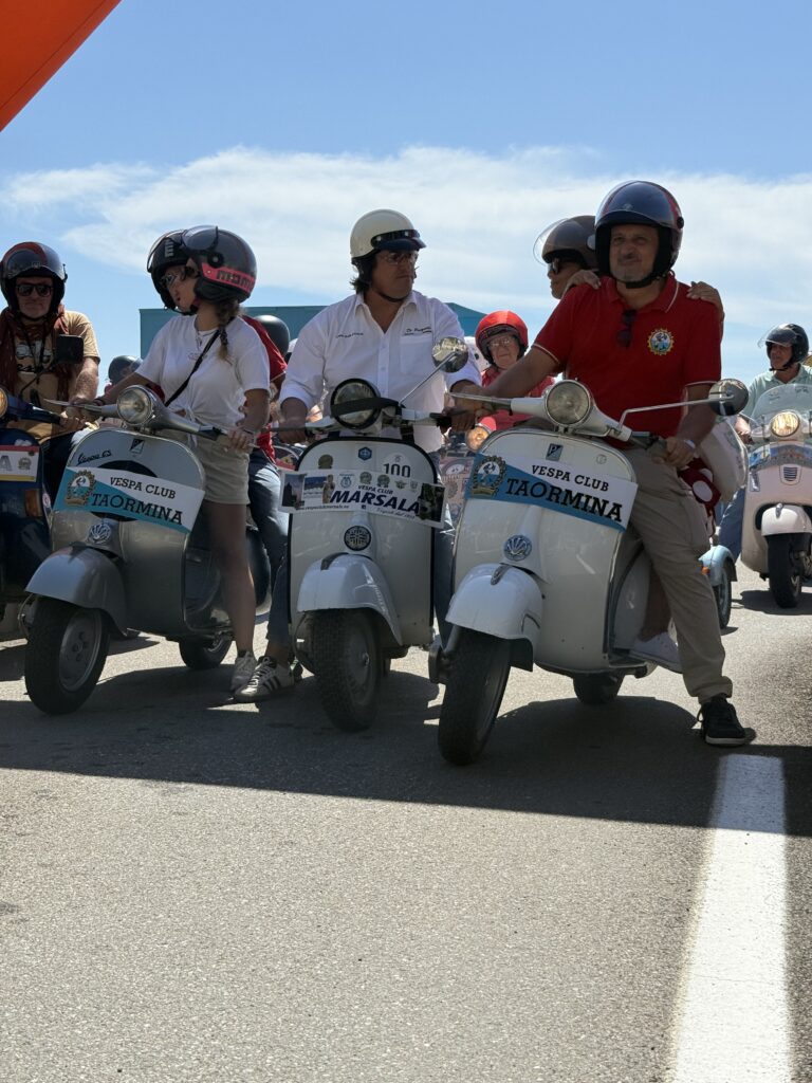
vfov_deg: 39.7
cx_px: 406
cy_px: 542
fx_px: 1501
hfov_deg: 30.3
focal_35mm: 48
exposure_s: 1/11364
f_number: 1.78
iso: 64
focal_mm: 6.76
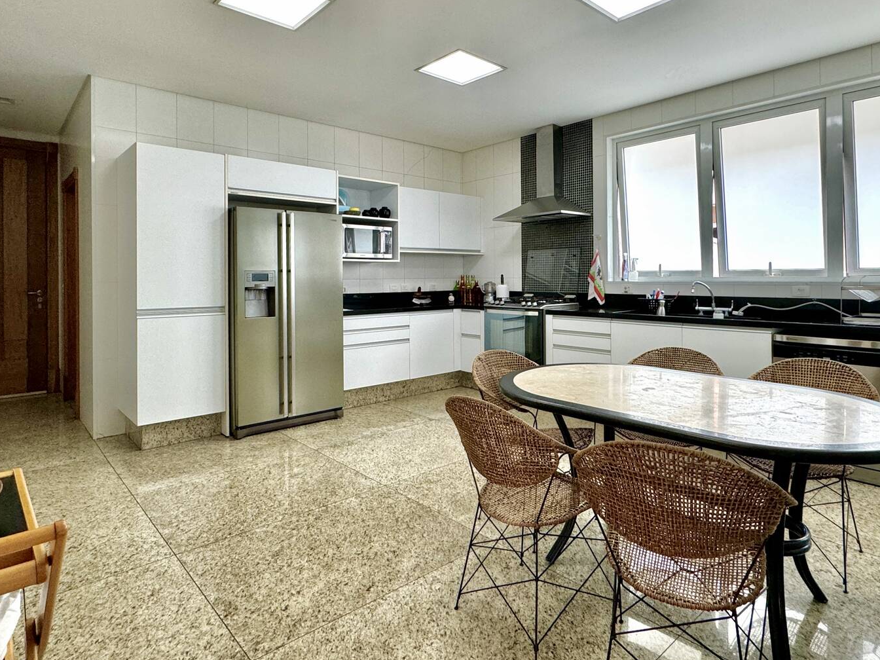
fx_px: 381
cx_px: 454
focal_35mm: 15
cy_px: 328
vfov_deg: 81.7
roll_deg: +0.5
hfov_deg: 98.1
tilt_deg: -5.5
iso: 160
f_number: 2.2
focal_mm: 2.22
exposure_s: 1/120
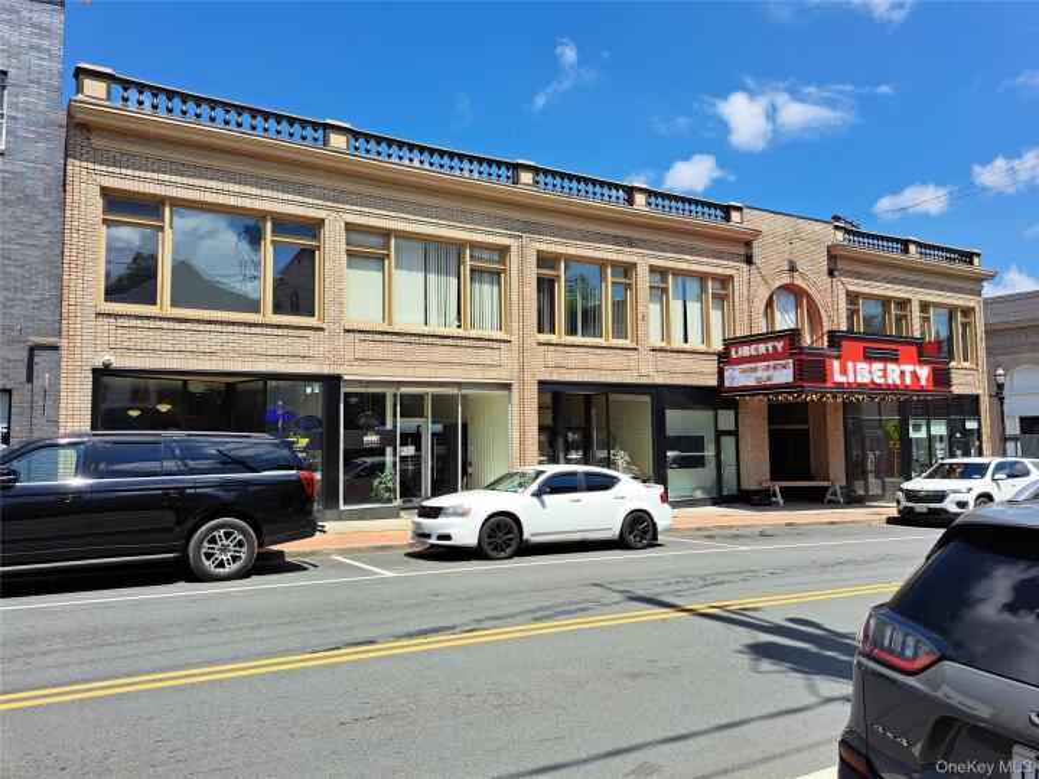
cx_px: 520
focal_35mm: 24
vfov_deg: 56.8
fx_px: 720
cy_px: 390
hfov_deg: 71.6
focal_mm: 5.23
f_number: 1.8
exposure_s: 1/1623
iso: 50
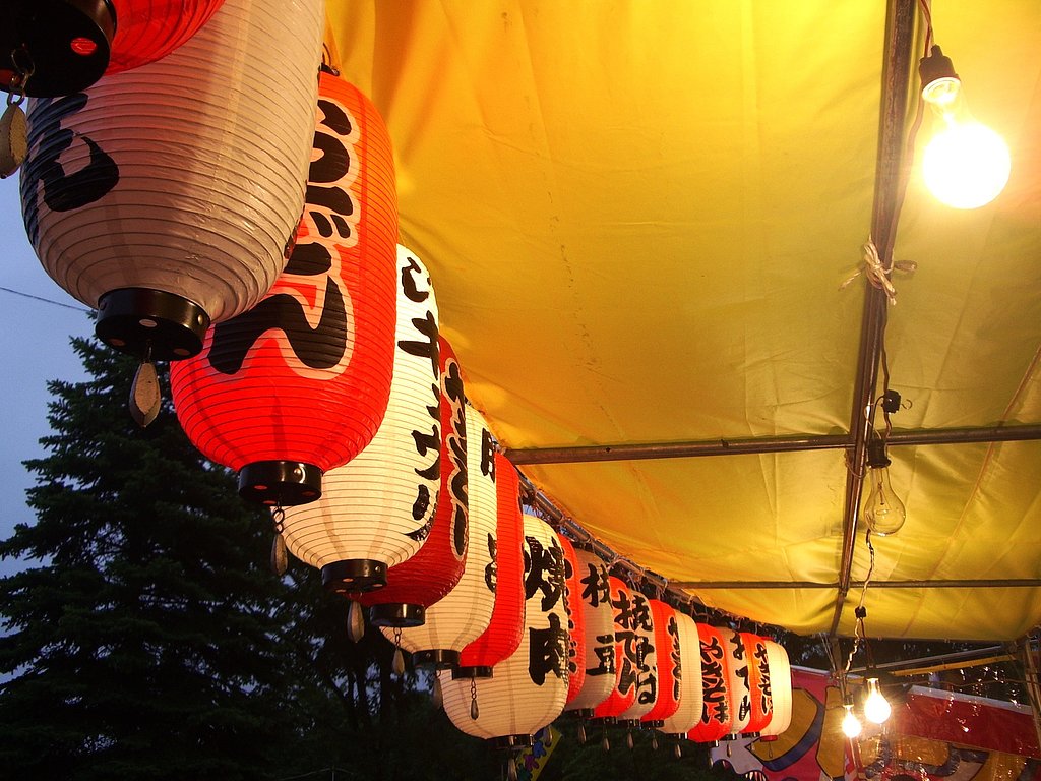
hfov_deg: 52.6
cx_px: 520
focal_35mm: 35
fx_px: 1053
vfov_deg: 40.7
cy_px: 390
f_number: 2.6
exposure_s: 1/80
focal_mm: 5.8
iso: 50
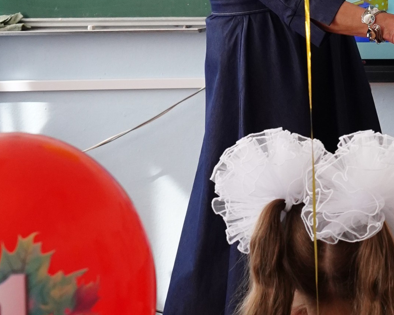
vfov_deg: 7.3
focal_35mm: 210
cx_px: 505
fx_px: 2449
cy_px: -17
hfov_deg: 9.1
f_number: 8
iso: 2500
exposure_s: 1/320
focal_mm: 58
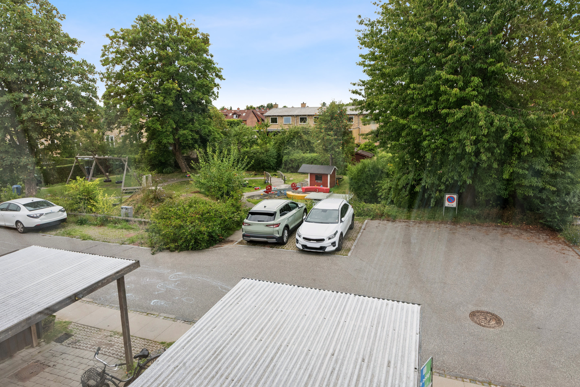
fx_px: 338
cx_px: 300
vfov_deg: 59.5
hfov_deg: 81.2
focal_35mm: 21
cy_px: 189
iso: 1100
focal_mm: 20
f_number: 13
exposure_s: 1/125
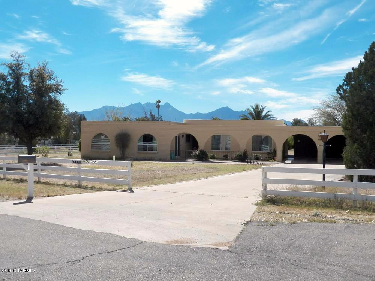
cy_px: 140
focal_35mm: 40
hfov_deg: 46.8
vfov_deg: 36.0
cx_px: 188
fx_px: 433
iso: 125
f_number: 5
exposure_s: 1/1250
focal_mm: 7.1
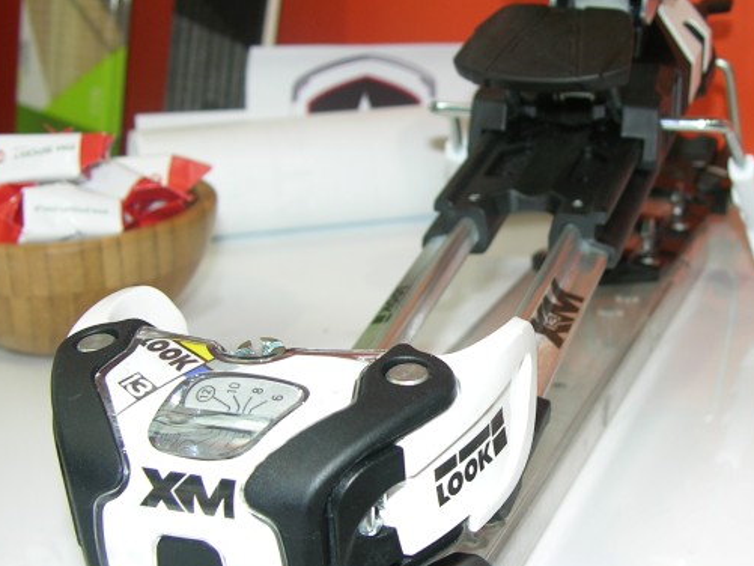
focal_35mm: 67
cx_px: 510
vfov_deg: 21.9
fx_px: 1460
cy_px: 336
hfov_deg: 28.7
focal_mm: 9
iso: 50
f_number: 2.8
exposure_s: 1/30
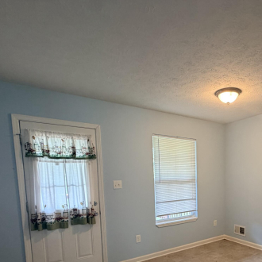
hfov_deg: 59.8
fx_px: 214
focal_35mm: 25
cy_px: 198
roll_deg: +0.3
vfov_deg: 59.4
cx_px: 194
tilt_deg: -6.2
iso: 250
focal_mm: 2.22
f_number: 2.2
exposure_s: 1/60
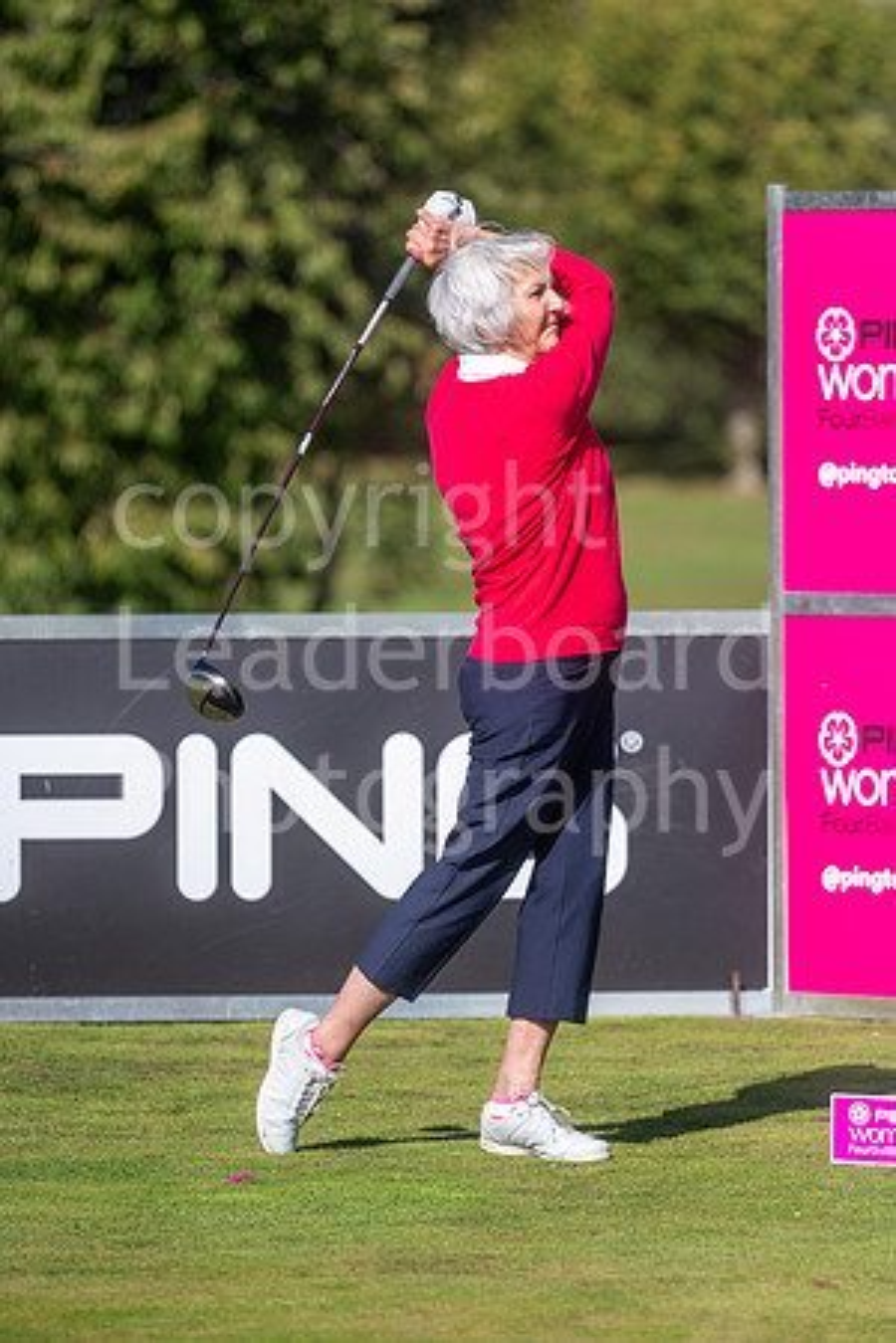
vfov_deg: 6.9
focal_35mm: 300
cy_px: 672
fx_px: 11199
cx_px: 448
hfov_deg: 4.6
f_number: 5
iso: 500
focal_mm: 300
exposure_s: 1/4000
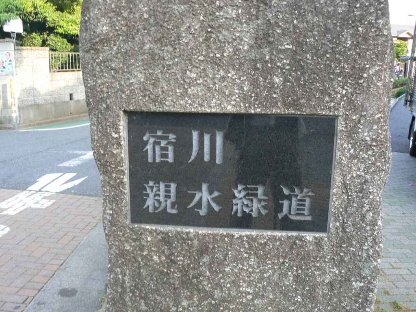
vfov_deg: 39.7
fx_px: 433
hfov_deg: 51.4
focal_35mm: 36
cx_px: 208
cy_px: 156
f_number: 4
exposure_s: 1/60
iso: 80
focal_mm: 6
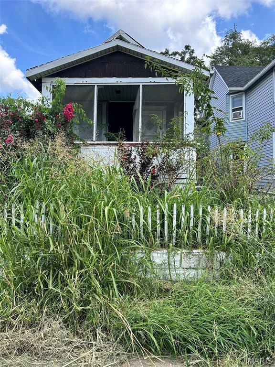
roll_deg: -3.0
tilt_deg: +0.0
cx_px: 138
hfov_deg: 53.1
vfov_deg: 67.3
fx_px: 275
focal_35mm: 26
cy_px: 184
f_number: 1.5
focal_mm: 5.7
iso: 50
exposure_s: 1/1124
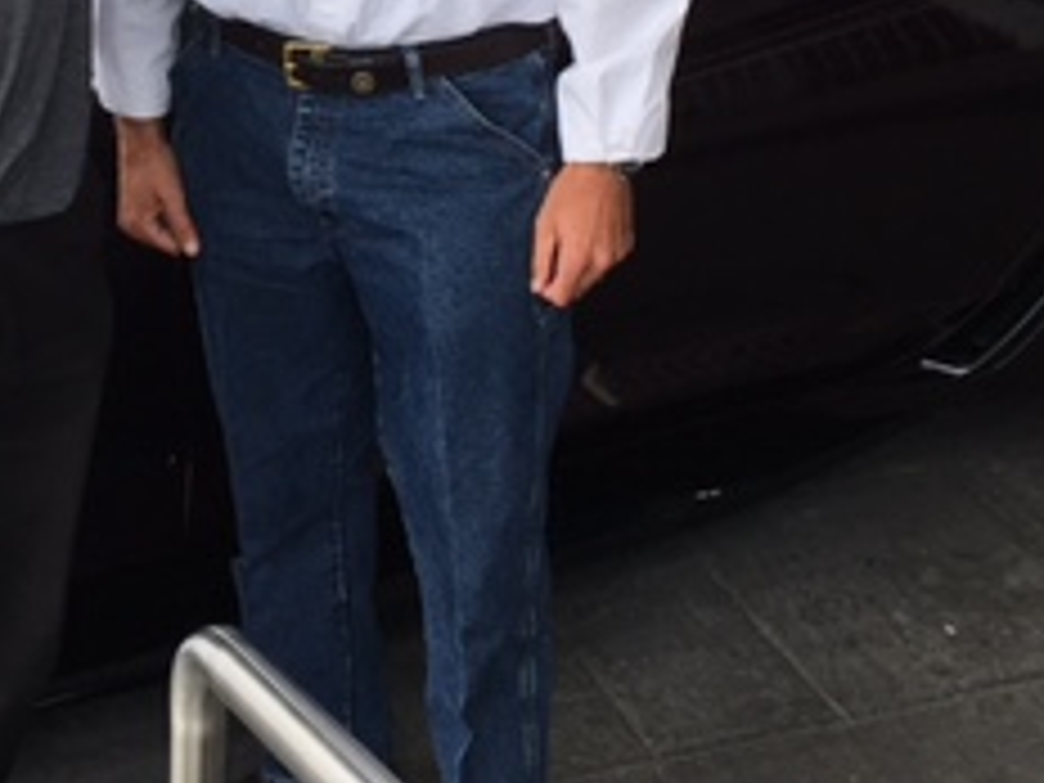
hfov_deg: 24.0
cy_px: -171
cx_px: 207
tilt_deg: -18.5
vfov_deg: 17.5
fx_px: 2413
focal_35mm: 80
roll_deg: -1.2
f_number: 2.2
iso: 25
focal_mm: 4.15
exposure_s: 1/349
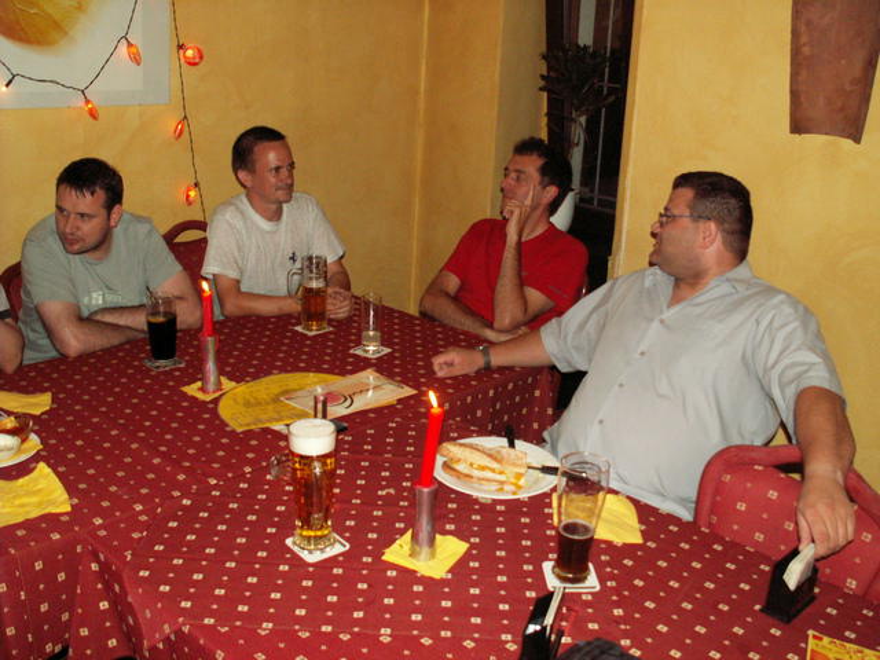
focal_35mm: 35
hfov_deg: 52.6
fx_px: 890
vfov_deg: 40.7
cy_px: 330
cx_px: 440
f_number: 2.8
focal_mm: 5.86
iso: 160
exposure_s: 1/40
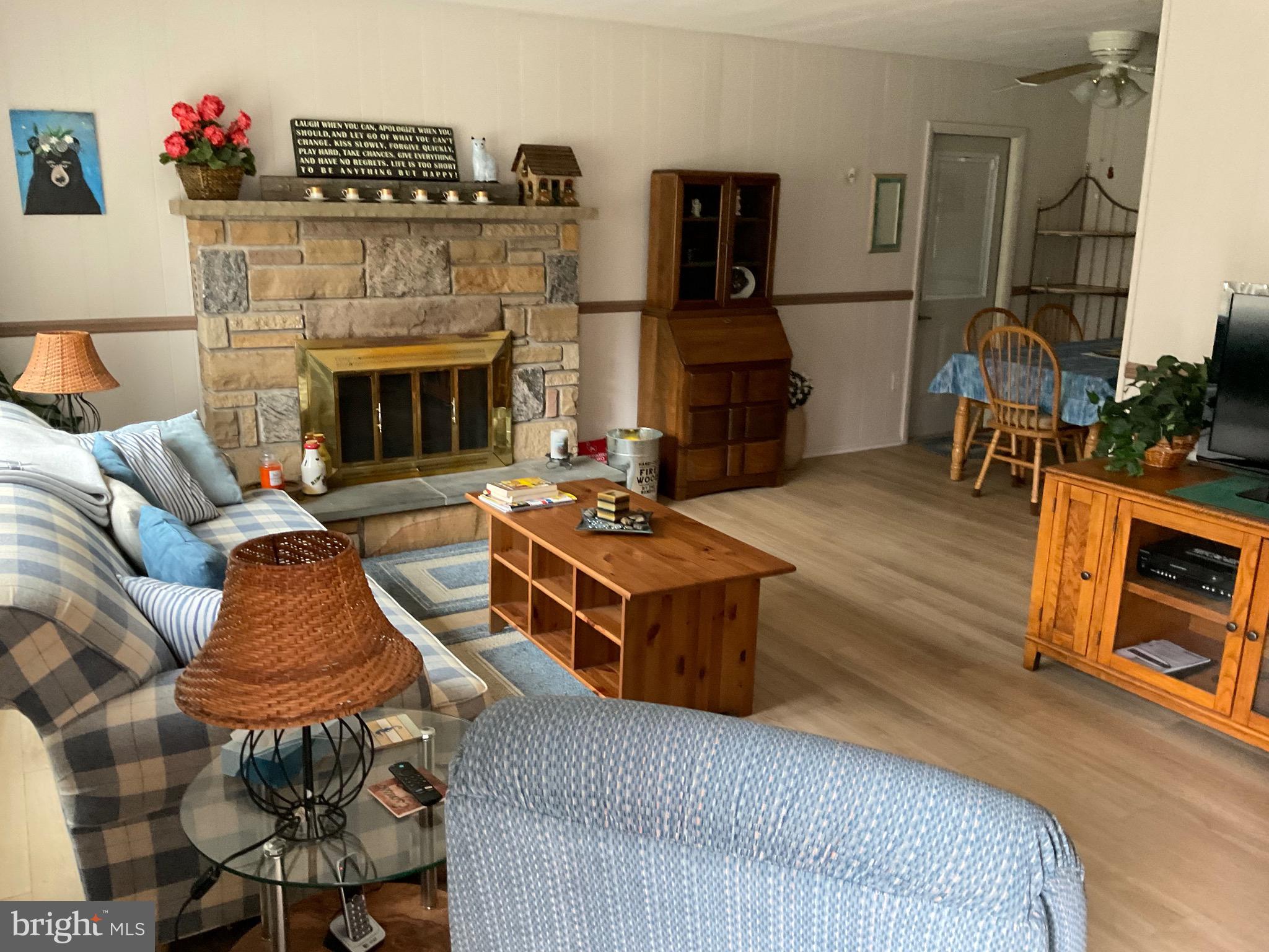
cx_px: 634
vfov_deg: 48.2
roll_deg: -1.9
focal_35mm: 29
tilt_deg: -13.7
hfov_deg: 61.7
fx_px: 1063
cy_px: 476
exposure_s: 1/60
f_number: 1.8
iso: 200
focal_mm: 3
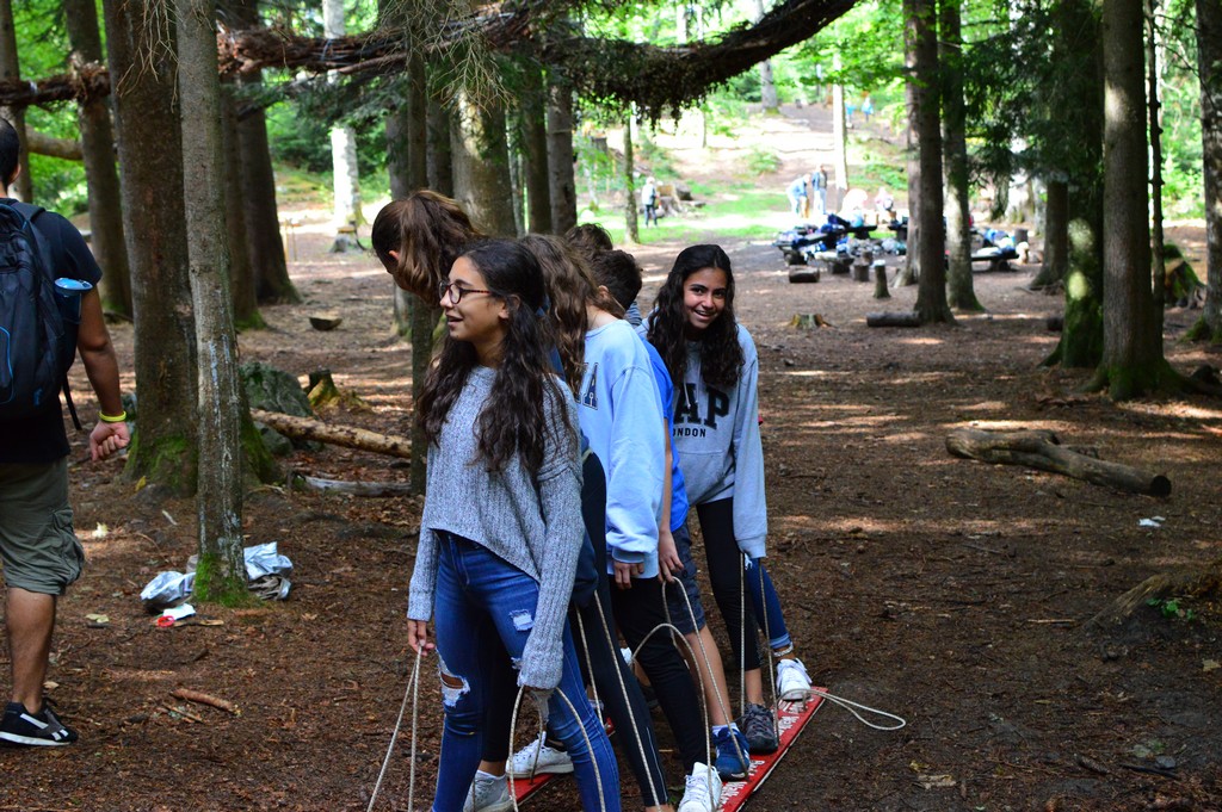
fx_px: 1781
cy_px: 406
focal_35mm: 52
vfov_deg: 25.7
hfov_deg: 37.9
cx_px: 611
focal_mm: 35
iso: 1600
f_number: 4
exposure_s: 1/400
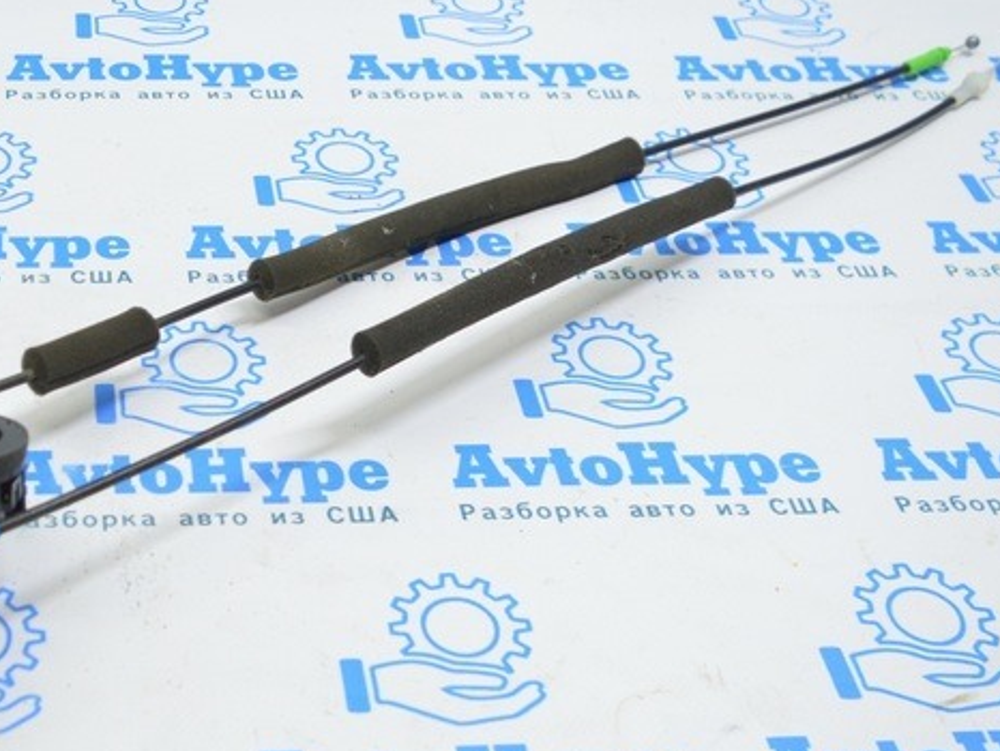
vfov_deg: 25.7
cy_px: 364
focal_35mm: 57
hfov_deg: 32.3
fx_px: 1647
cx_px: 122
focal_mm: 18
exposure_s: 1/50
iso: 400
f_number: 3.5
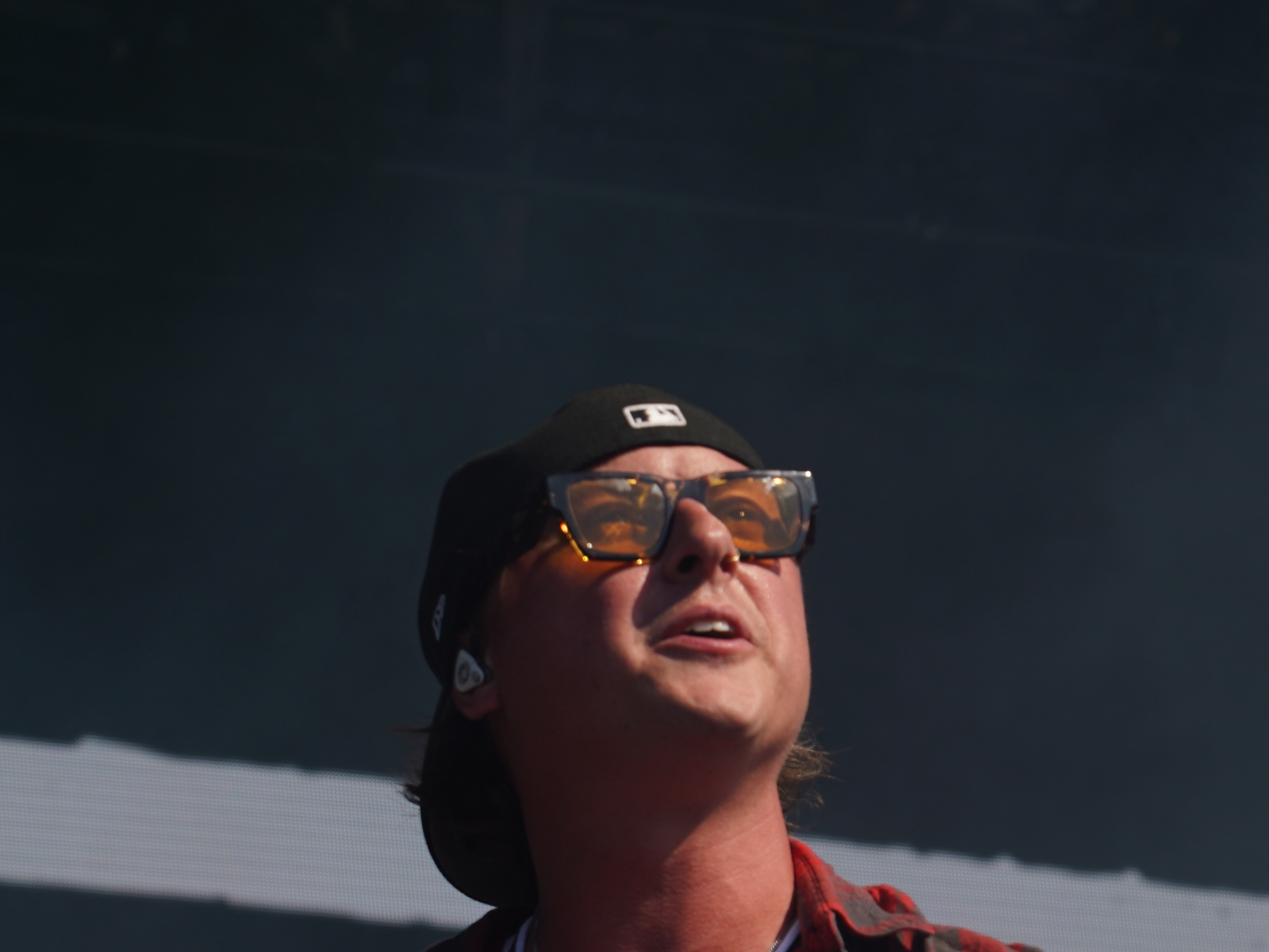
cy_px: 950
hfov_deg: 8.5
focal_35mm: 232
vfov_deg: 6.4
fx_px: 8505
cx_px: 801
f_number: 8
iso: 100
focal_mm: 105
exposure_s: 1/400
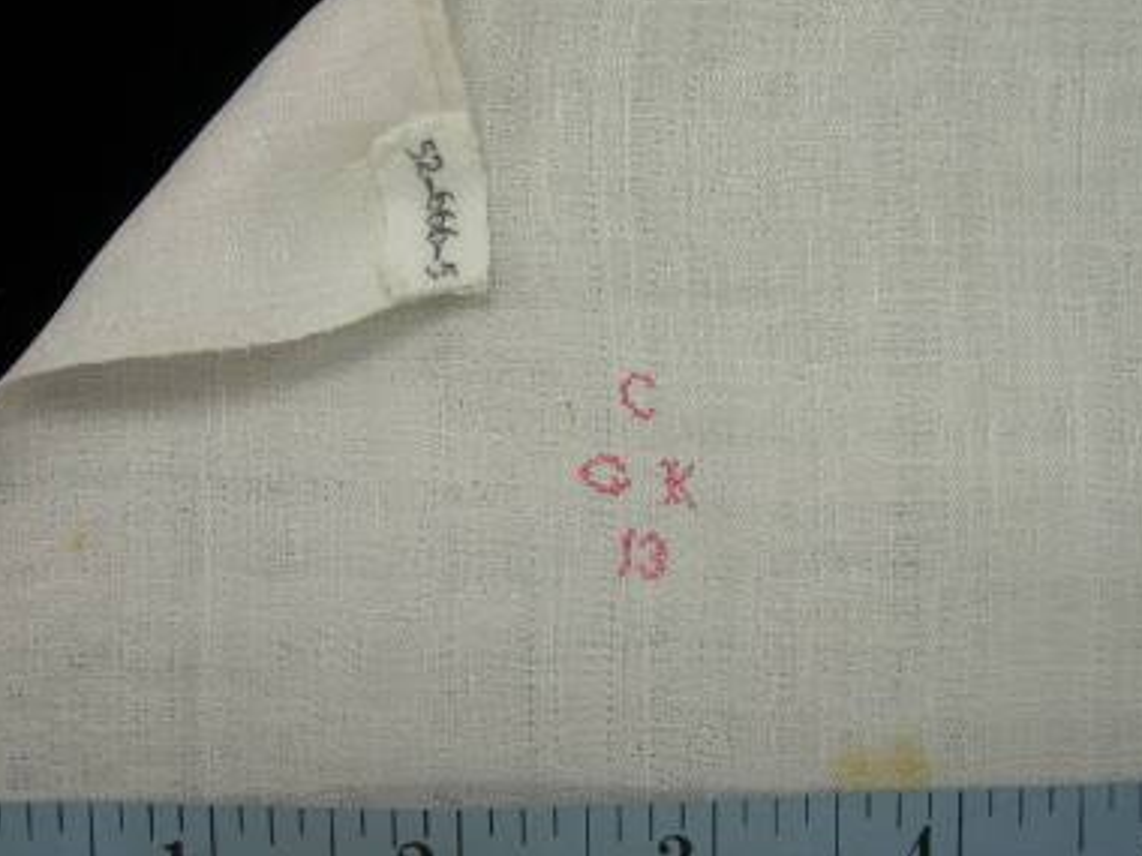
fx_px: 1650
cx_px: 589
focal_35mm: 50
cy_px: 395
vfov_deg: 29.1
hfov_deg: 38.2
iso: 50
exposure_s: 1/35.2
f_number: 2.8
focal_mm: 7.8
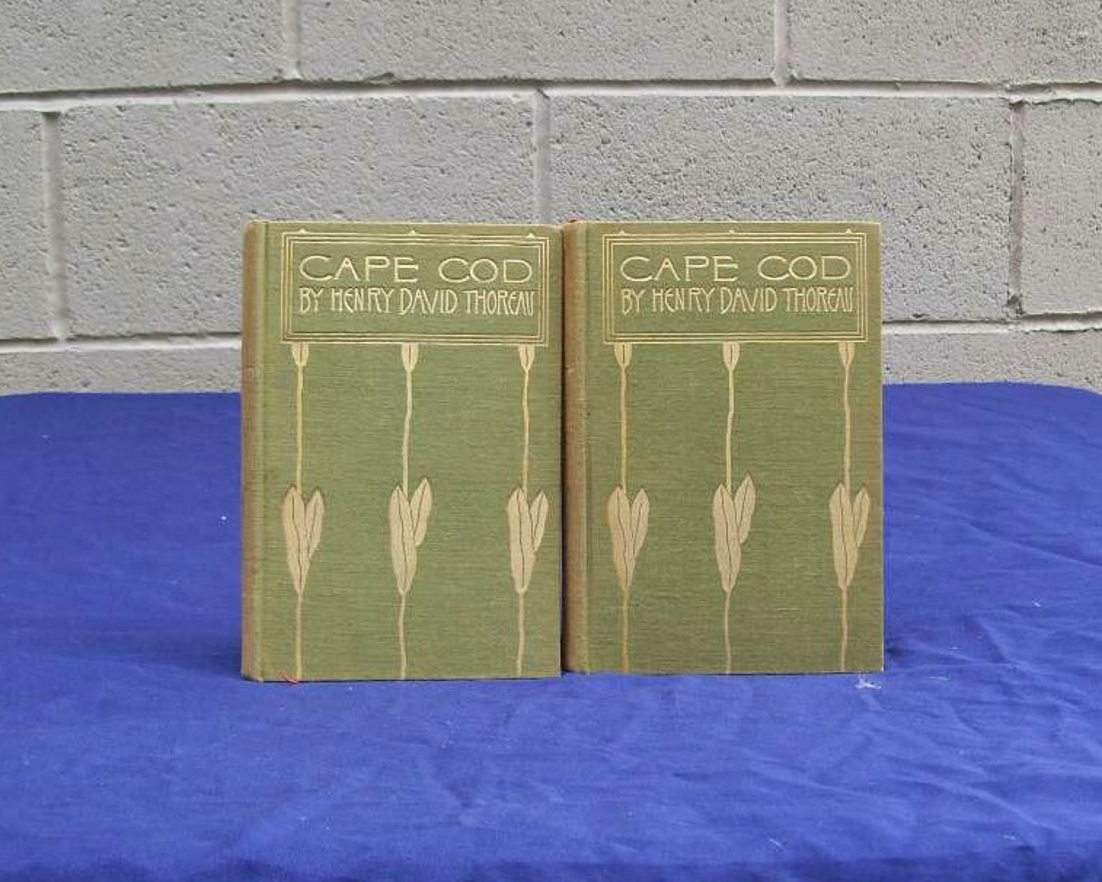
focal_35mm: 38
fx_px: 1240
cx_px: 582
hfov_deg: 47.9
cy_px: 440
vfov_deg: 39.2
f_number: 2.7
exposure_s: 1/63
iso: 80
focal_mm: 6
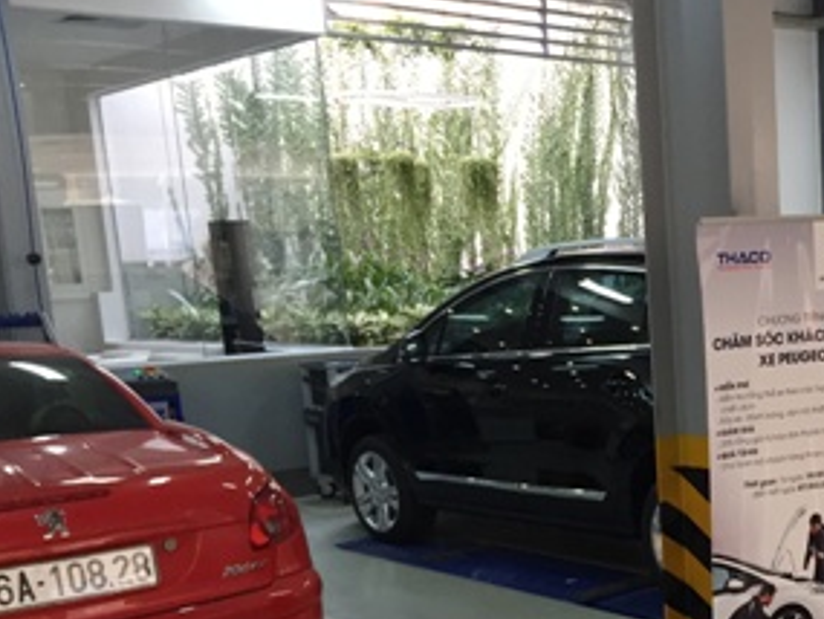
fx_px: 1334
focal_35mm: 56
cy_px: 522
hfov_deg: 32.2
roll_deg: +1.8
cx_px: 781
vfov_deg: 25.5
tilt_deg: -9.7
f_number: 2.2
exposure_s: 1/30
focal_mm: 4.15
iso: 40
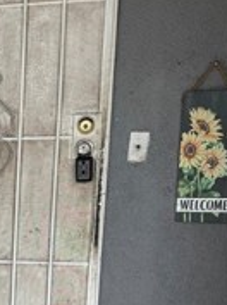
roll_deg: +1.3
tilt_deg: -14.1
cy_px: 321
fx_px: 763
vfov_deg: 21.6
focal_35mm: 87
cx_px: -150
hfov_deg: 15.2
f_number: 1.78
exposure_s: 1/567
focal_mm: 6.76
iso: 80
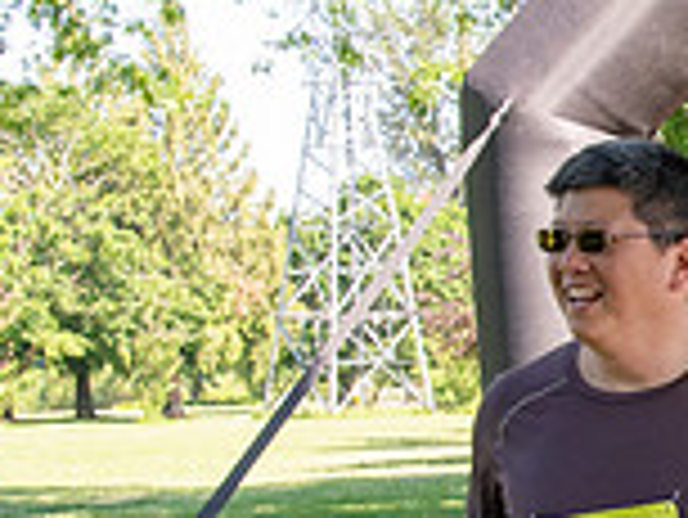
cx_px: 1057
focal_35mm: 131
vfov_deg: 11.3
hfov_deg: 14.0
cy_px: 392
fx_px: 2606
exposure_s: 1/400
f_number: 5.6
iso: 500
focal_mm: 24
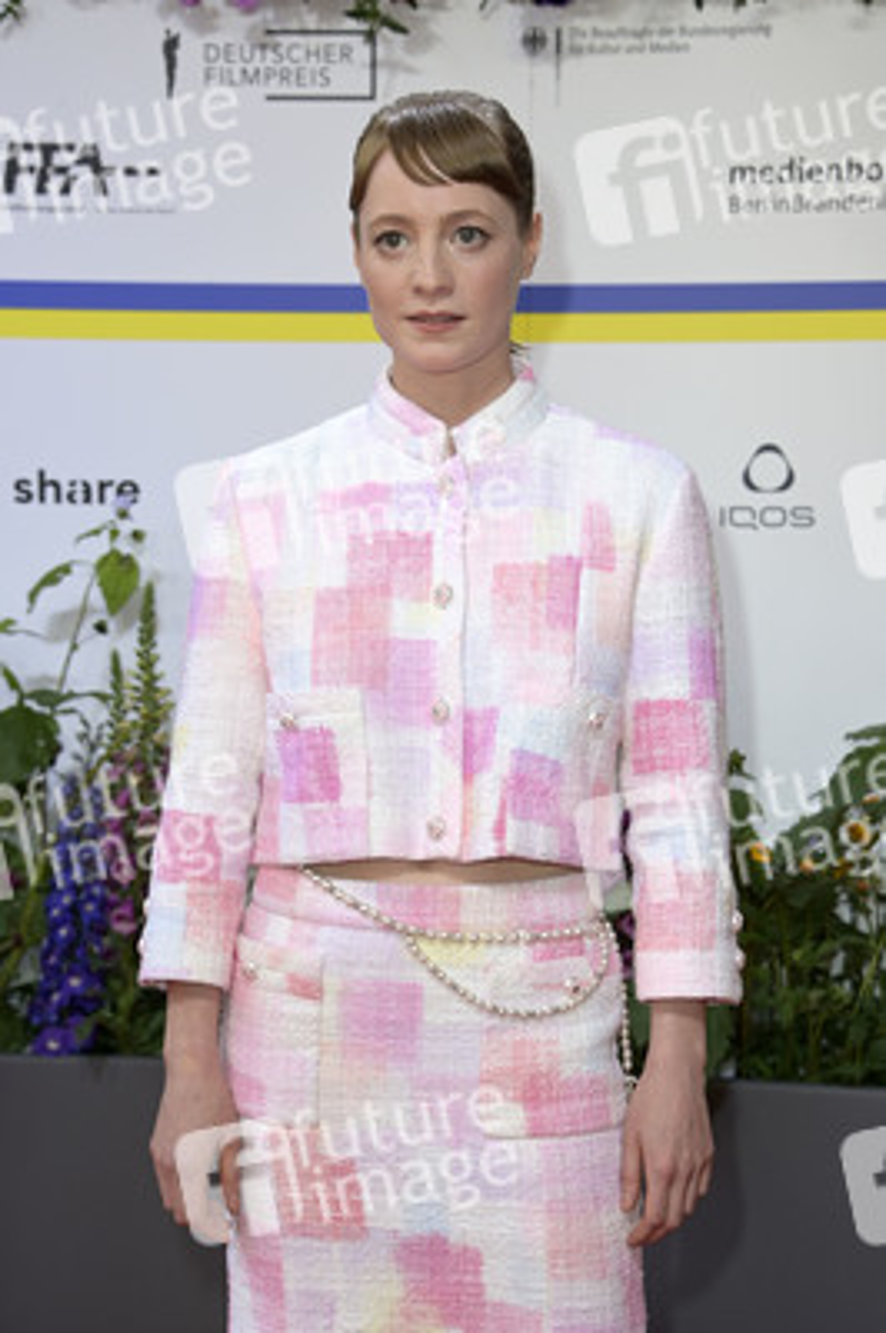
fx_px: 2884
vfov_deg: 26.0
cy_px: 666
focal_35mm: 78
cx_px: 443
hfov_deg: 17.5
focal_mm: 78
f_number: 6.3
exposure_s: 1/250
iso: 640
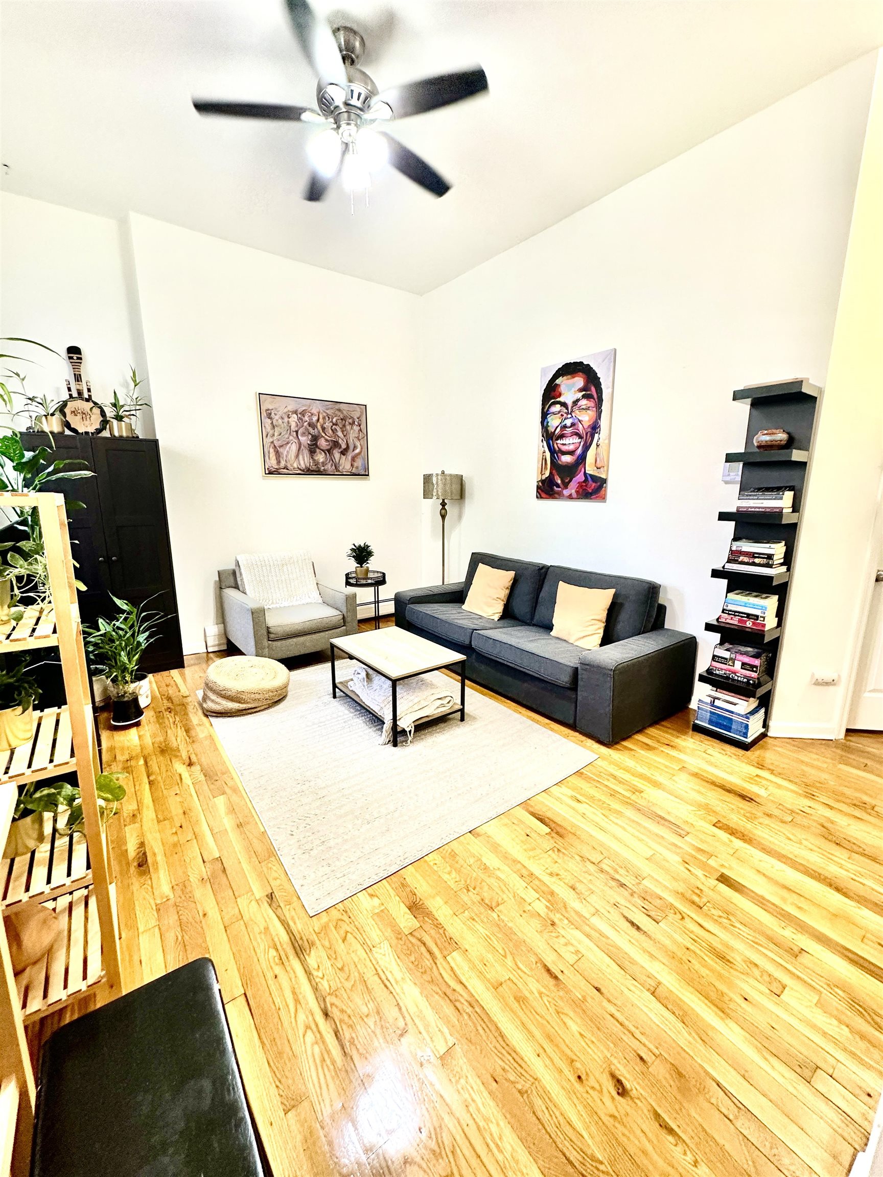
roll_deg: -1.9
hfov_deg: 85.7
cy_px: 588
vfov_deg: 102.1
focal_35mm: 14
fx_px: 476
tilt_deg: -11.4
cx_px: 442
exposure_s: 1/60
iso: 160
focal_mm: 2.22
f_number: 2.2
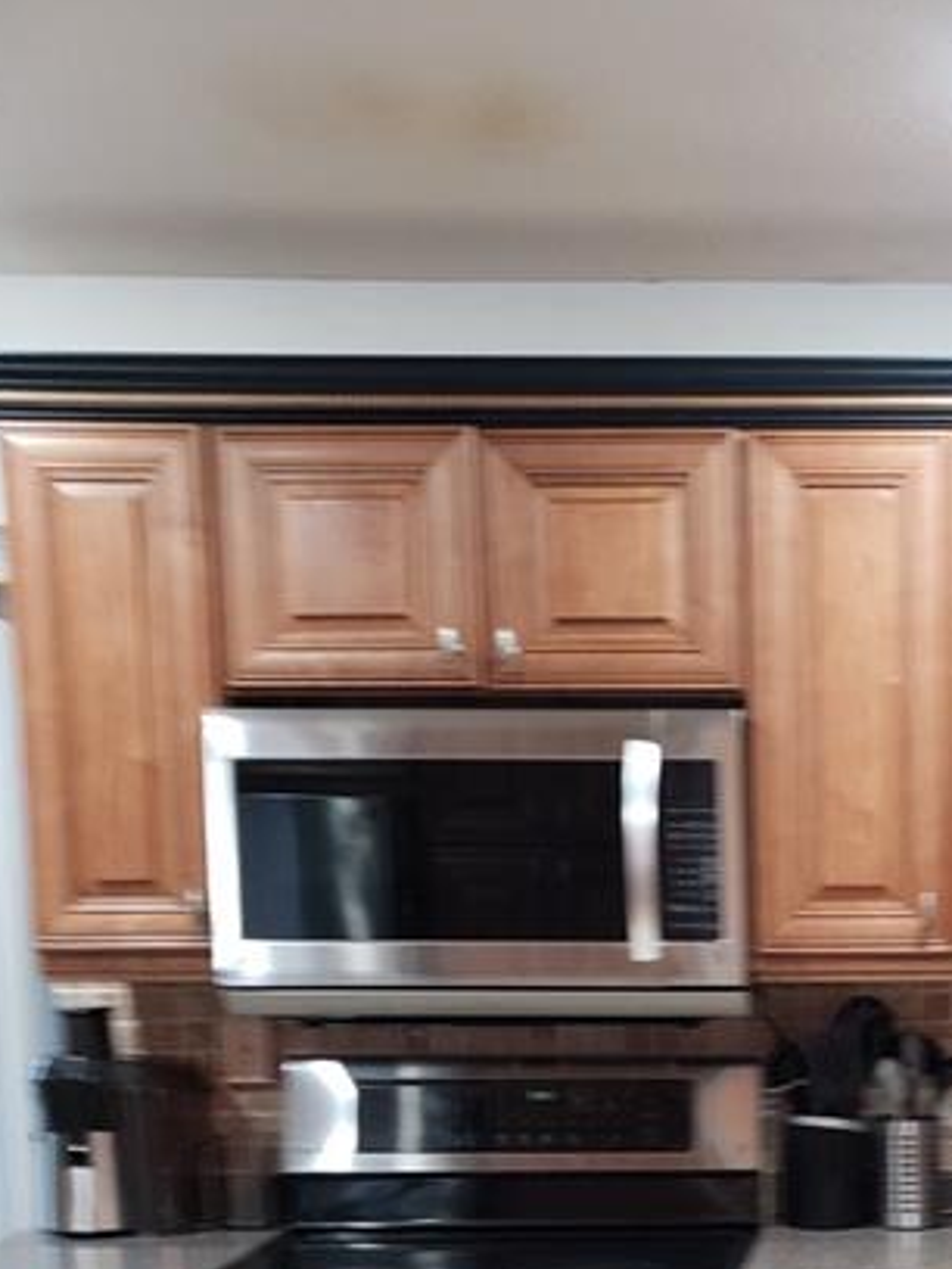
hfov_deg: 28.4
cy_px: 1163
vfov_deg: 36.3
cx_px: 874
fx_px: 1797
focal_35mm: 49
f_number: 1.5
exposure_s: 1/30
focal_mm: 4.3
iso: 250
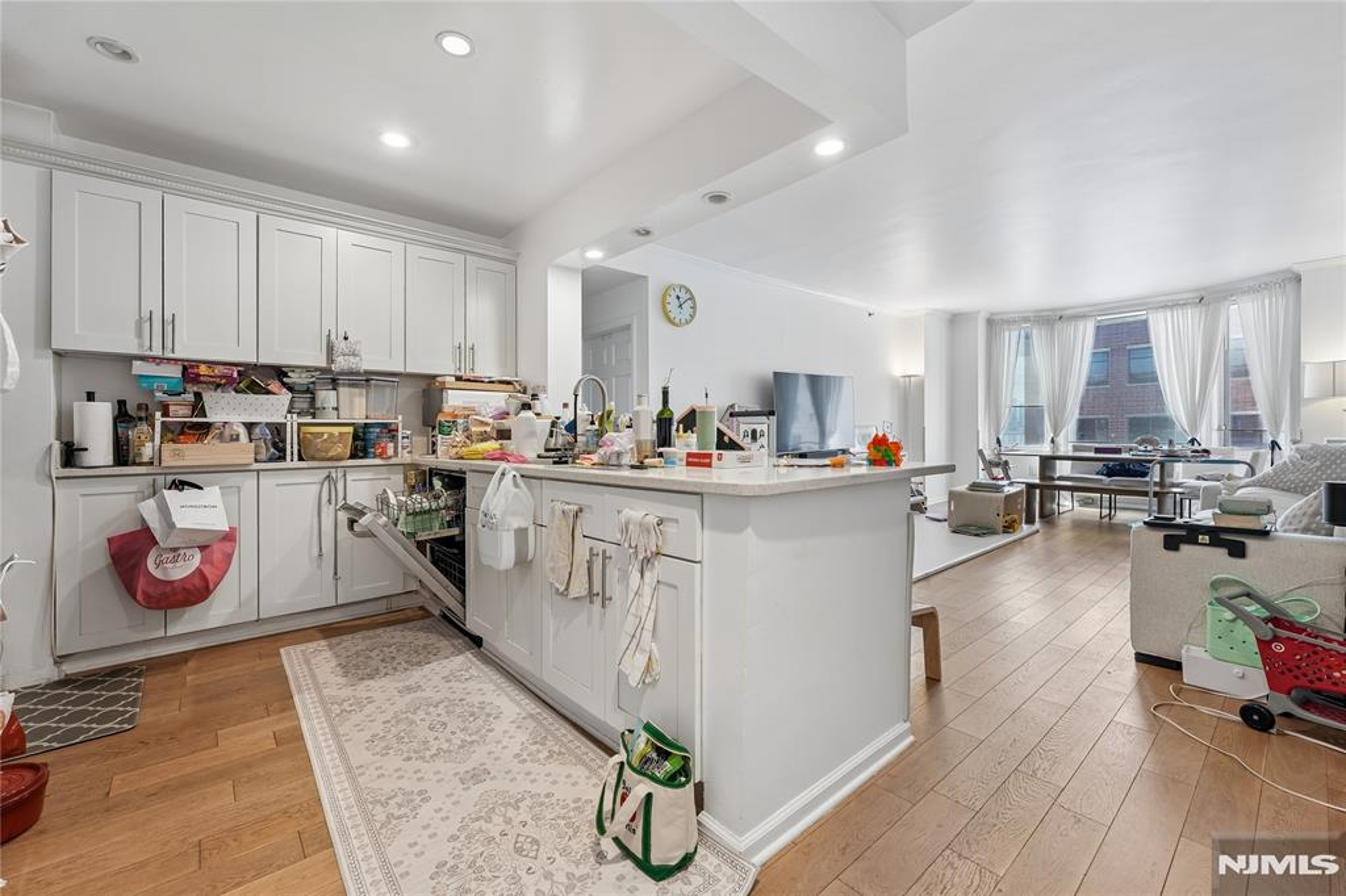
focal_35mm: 14
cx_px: 673
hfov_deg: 104.3
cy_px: 448
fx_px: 523
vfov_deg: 81.2
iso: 250
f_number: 8
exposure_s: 1/10
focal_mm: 14
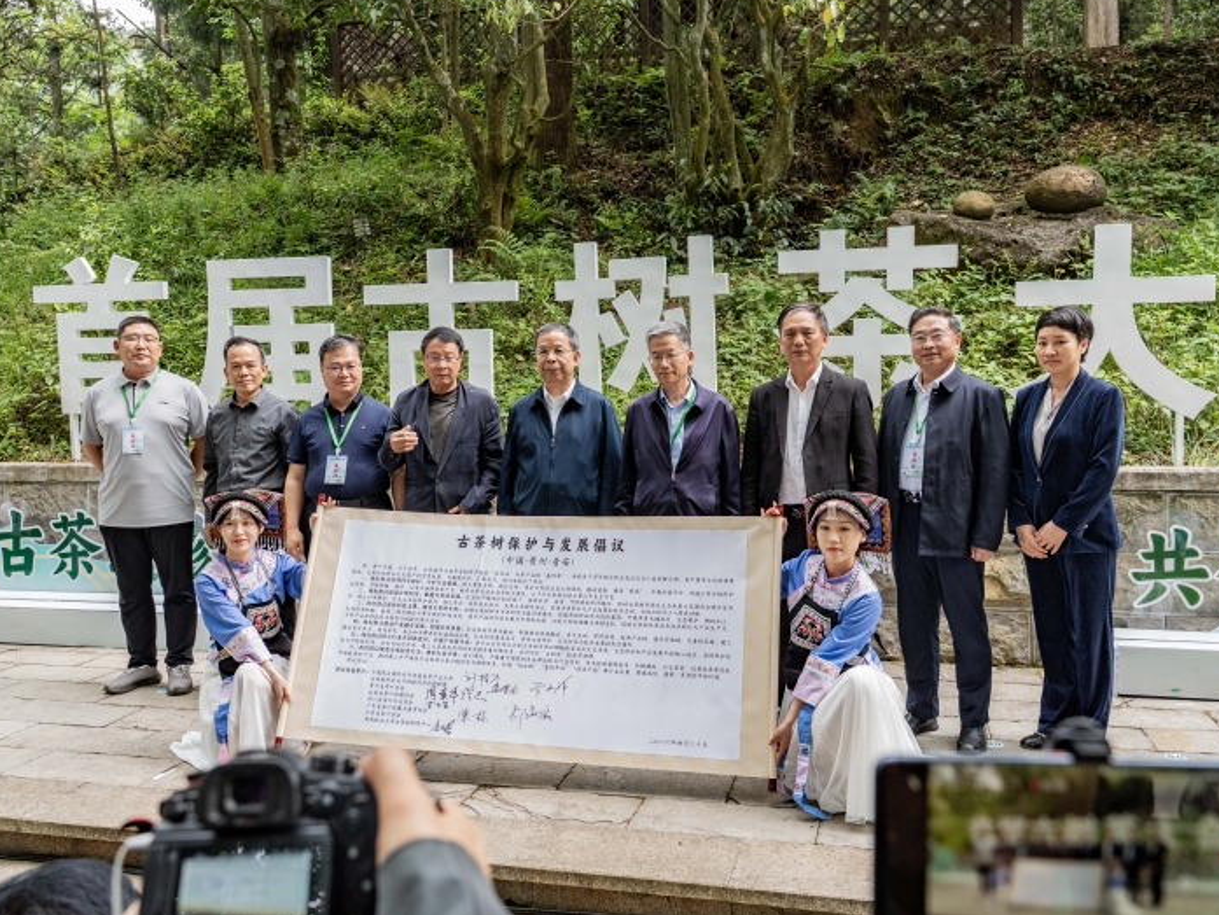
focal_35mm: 32
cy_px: 455
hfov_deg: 56.8
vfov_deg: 44.2
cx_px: 598
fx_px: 1127
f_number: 5.6
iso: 1250
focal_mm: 29
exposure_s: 1/250
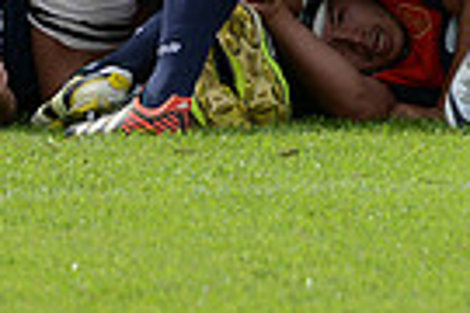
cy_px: -329
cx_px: 665
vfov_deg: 1.2
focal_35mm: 1158
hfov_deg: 1.8
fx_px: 15117
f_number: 4
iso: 400
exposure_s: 1/800
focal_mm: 270
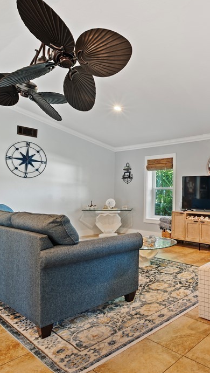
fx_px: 227
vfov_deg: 78.6
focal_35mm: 23
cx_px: 198
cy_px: 178
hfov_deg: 44.1
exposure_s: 1.3
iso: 400
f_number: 8
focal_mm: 14
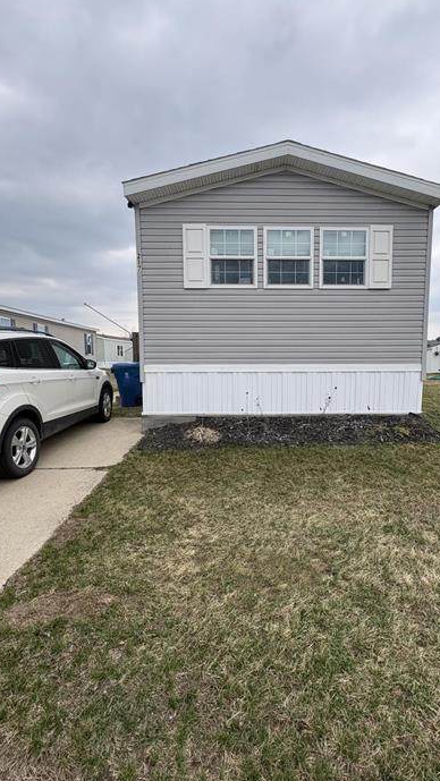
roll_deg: +0.0
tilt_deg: -5.1
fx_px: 352
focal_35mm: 17
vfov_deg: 95.9
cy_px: 394
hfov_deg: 63.6
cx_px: 255
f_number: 2.2
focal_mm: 2.22
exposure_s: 1/591
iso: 40
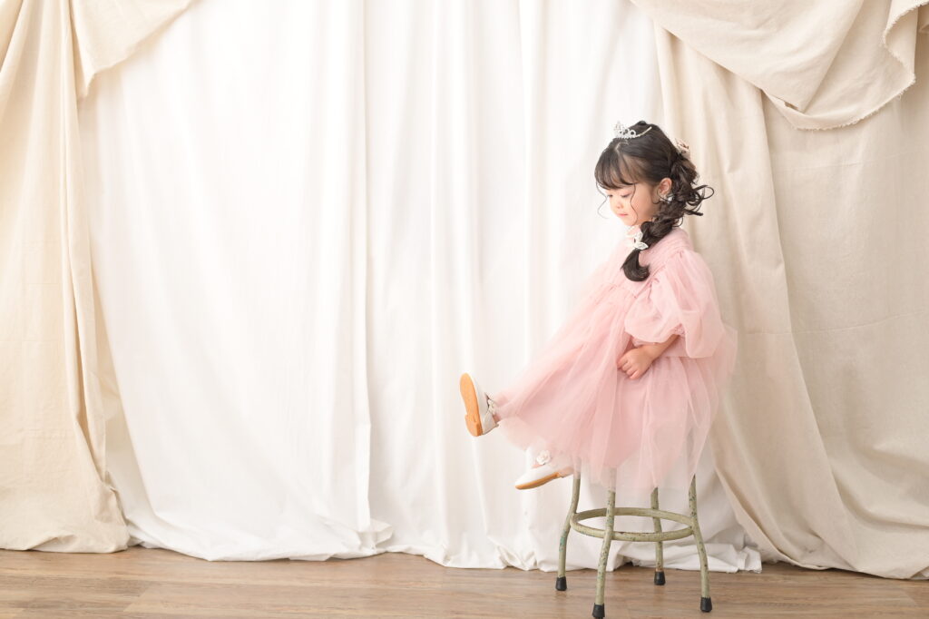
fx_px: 1290
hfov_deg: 39.6
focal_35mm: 50
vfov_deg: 27.0
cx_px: 464
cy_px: 310
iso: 500
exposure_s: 1/200
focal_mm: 50
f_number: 2.8
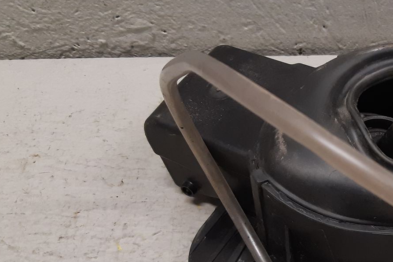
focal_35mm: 62
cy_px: 194
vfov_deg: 21.7
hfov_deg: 30.9
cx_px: 353
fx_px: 677
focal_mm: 3.93
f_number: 1.7
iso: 160
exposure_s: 1/50
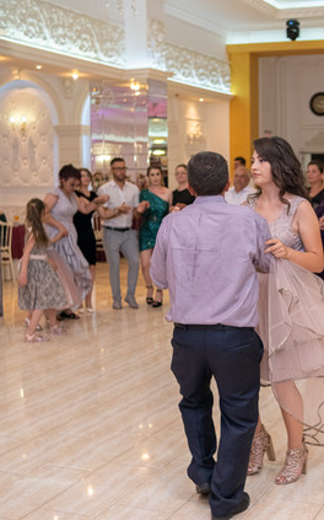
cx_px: 277
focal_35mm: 54
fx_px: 764
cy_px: 261
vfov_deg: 37.5
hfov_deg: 23.5
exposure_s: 1/125
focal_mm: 23
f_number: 2
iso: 800
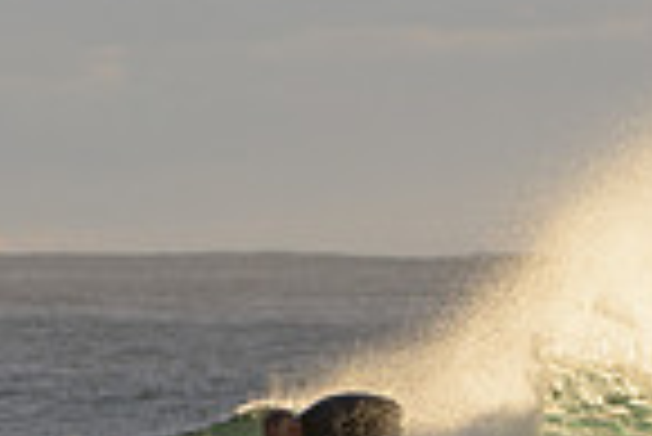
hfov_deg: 2.3
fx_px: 16479
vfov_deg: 1.5
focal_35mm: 909
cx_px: 61
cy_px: 698
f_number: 5.6
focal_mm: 200
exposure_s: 1/1000
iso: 400
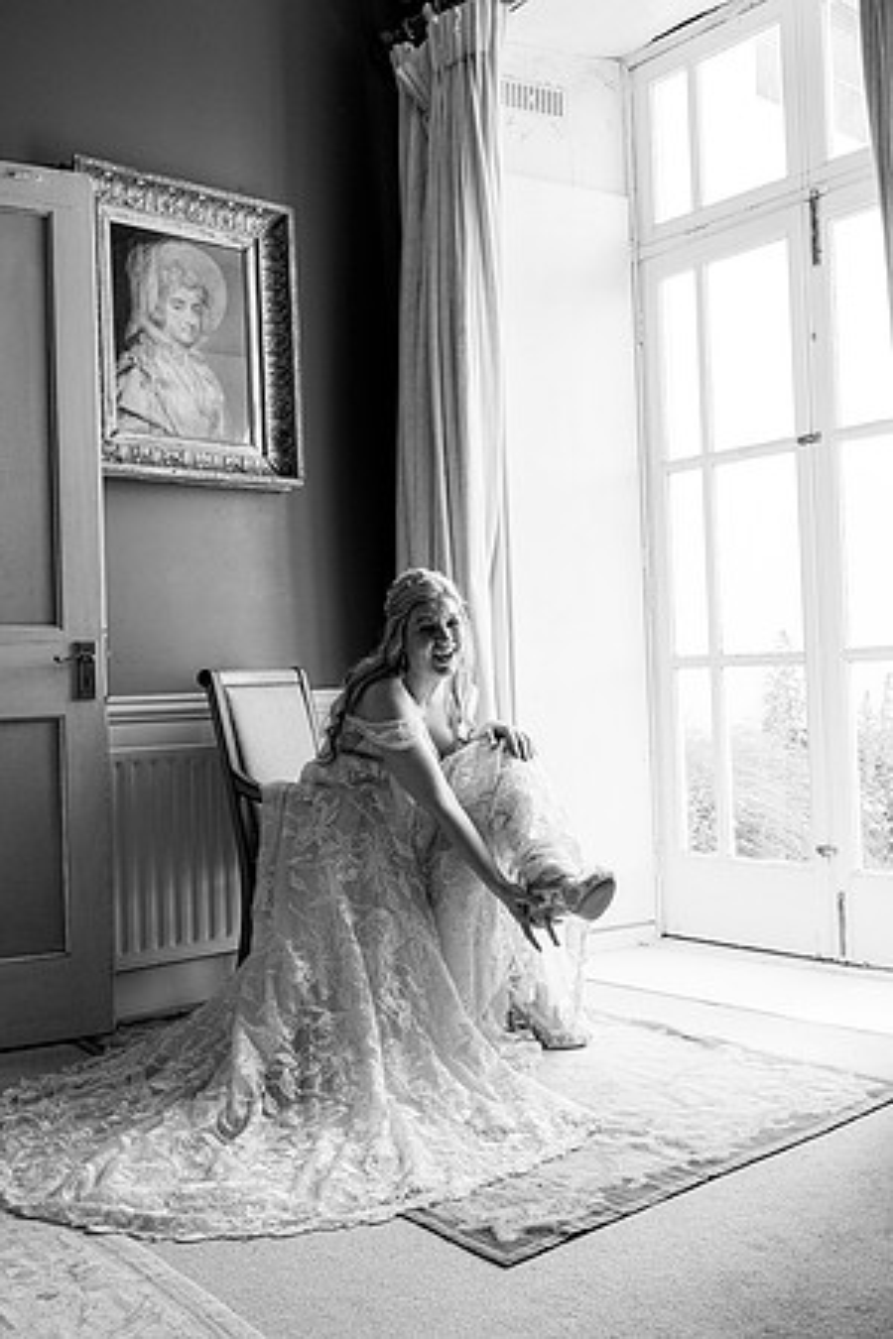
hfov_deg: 37.9
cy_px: 670
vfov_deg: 54.4
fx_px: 1302
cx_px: 446
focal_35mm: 35
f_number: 7.1
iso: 1000
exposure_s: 1/160
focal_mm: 35
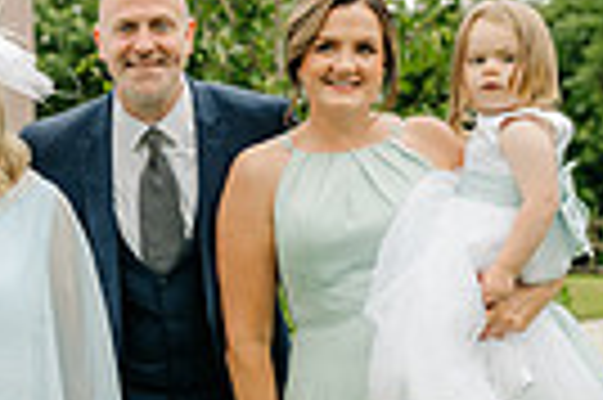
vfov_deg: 9.0
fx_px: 2543
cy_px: 245
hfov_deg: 12.5
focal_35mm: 152
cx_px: -436
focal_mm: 35
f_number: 2.2
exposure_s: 1/640
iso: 100
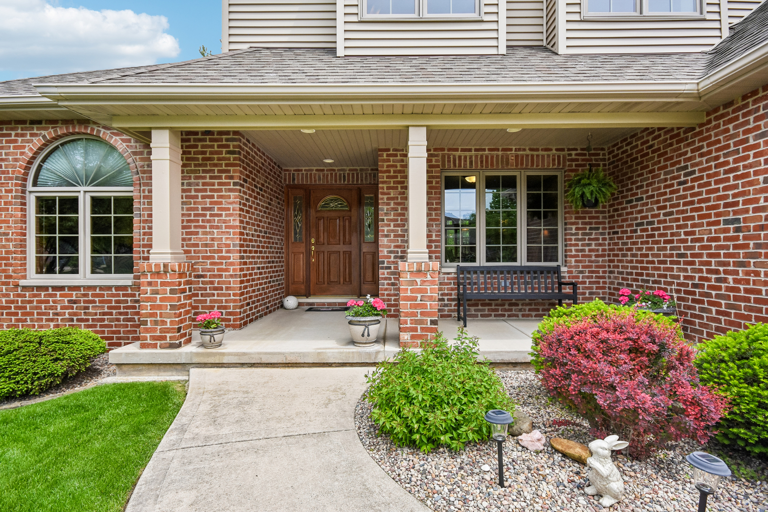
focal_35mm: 17
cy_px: 256
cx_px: 384
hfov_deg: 92.4
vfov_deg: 69.7
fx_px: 368
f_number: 8
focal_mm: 11.5
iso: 400
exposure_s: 1/640
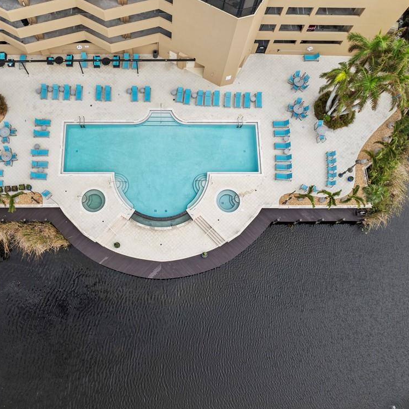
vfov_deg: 55.6
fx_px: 388
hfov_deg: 55.1
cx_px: 160
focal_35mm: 29
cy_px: 201
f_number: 2.8
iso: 130
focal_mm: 12.29
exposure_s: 1/400
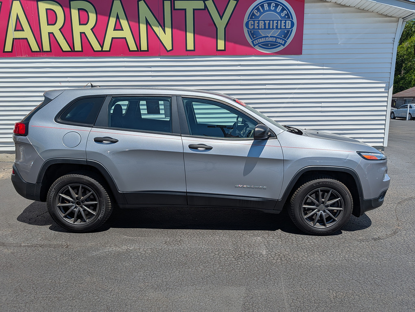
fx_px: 288
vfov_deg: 56.9
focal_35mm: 24
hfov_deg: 71.5
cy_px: 156
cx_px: 208
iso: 19
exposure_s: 1/13158
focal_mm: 6.9
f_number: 1.68
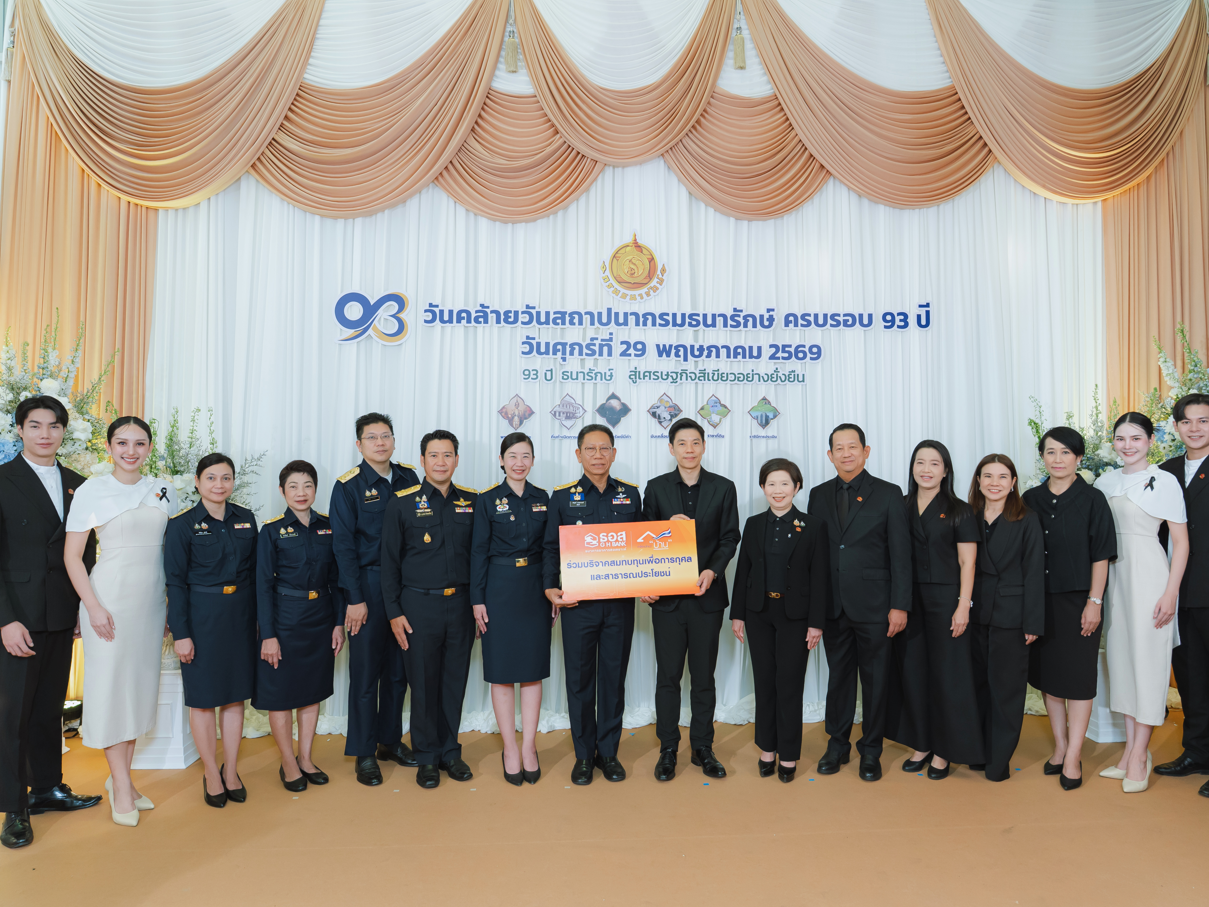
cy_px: 455
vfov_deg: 61.1
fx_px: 768
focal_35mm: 22
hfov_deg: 76.4
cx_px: 620
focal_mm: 20
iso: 800
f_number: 4.5
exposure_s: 1/125
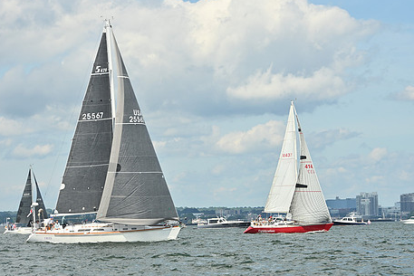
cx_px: 213
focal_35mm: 142
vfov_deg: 9.7
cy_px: 135
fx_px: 1633
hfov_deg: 14.4
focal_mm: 112
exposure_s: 1/1600
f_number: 8
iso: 250
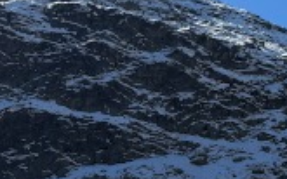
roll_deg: +0.5
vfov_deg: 10.6
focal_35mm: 123
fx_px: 962
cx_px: 598
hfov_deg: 13.9
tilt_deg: +17.7
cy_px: 115
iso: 80
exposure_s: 1/4405
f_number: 1.78
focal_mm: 6.76
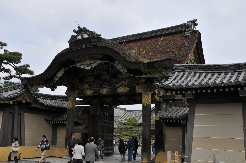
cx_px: 123
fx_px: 256
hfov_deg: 51.3
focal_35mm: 38
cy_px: 82
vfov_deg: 35.4
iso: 200
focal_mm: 25
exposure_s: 1/320
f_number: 9
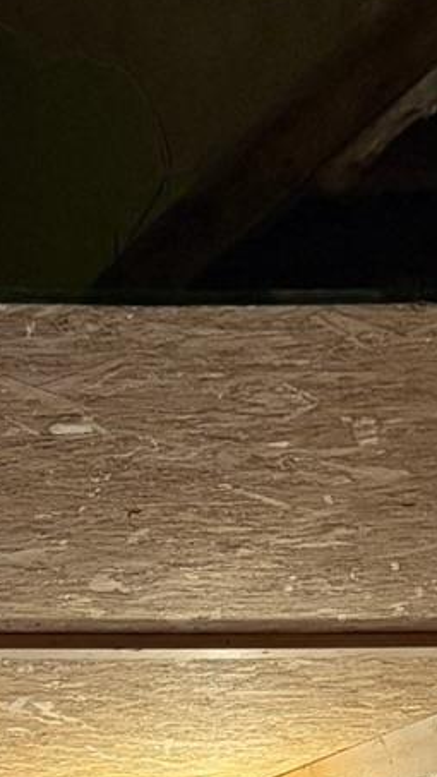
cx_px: -533
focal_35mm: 128
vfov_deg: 14.7
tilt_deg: -3.9
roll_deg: +0.4
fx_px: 2635
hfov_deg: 8.8
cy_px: 1403
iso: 250
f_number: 1.6
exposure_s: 1/60
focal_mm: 5.96
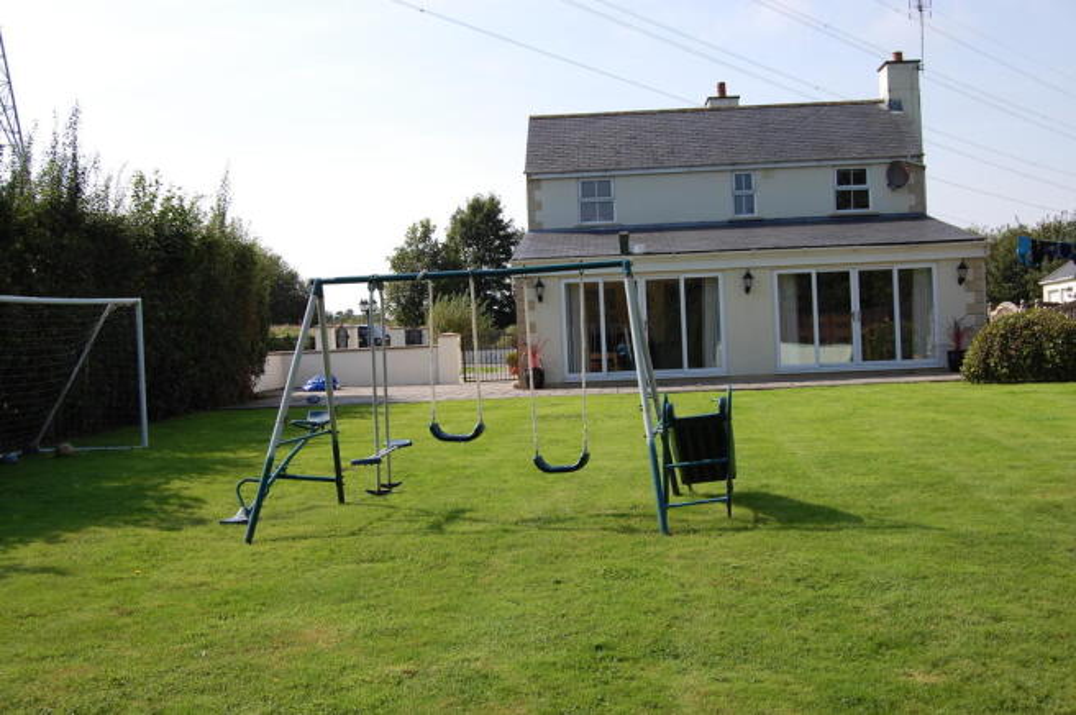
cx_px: 538
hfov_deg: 46.4
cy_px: 358
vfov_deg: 31.8
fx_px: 1254
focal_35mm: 42
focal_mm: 28
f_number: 9
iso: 200
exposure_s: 1/320
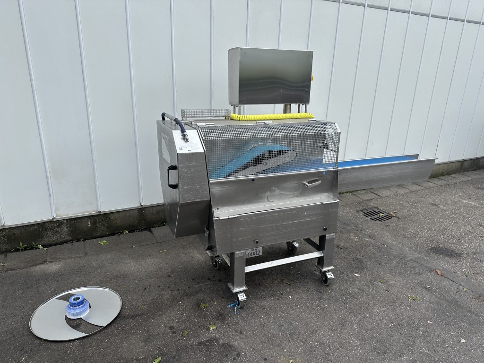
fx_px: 336
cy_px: 182
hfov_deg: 71.6
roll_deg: -2.0
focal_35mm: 24
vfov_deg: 56.8
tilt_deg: -18.5
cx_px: 242
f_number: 1.78
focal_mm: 6.86
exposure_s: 1/1812
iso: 80
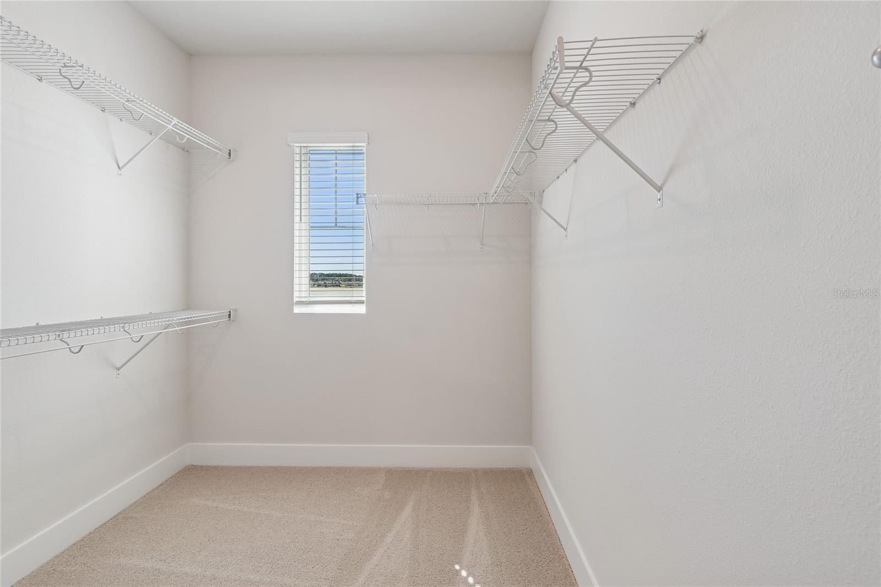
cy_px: 294
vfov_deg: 77.3
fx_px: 367
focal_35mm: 15
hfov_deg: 100.4
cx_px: 440
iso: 100
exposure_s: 1/10
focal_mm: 10
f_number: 7.1
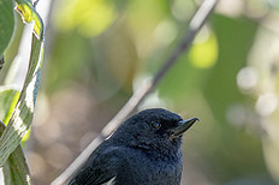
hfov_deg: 1.1
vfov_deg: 0.7
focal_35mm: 1955
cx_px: 248
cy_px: 265
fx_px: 15130
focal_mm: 400
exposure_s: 1/400
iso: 160
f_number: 3.5
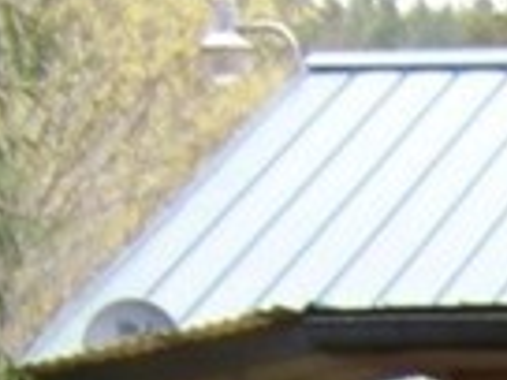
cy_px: 1140
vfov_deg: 5.2
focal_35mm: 272
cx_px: 1596
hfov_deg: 6.5
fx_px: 3984
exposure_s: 1/100
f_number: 2.8
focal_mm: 5.85
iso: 64
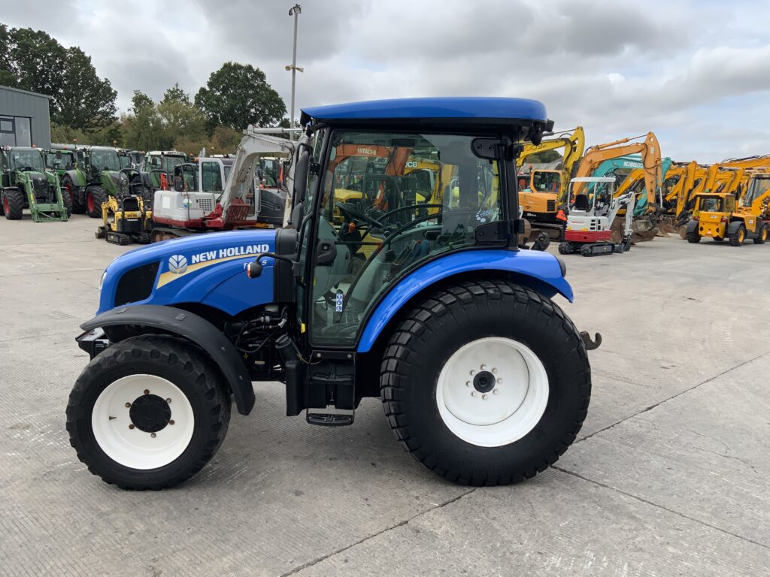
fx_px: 645
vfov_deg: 48.2
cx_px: 385
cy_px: 288
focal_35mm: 29
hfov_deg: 61.7
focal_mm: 3
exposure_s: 1/1168
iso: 16
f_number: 1.8
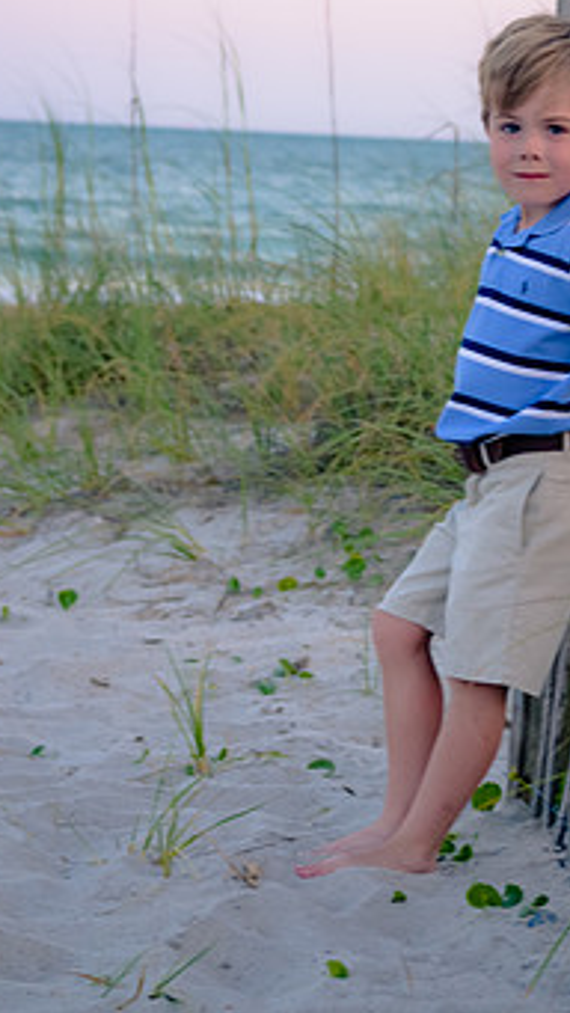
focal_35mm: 114
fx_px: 3053
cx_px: 398
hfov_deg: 10.7
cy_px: 383
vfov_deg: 18.8
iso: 200
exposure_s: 1/80
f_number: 5
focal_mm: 55
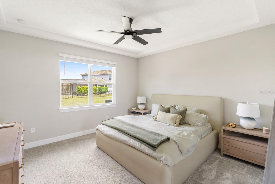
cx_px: 138
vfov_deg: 73.8
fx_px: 122
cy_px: 92
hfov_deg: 96.7
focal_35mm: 16
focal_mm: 16
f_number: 2.8
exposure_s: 1/125
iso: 400
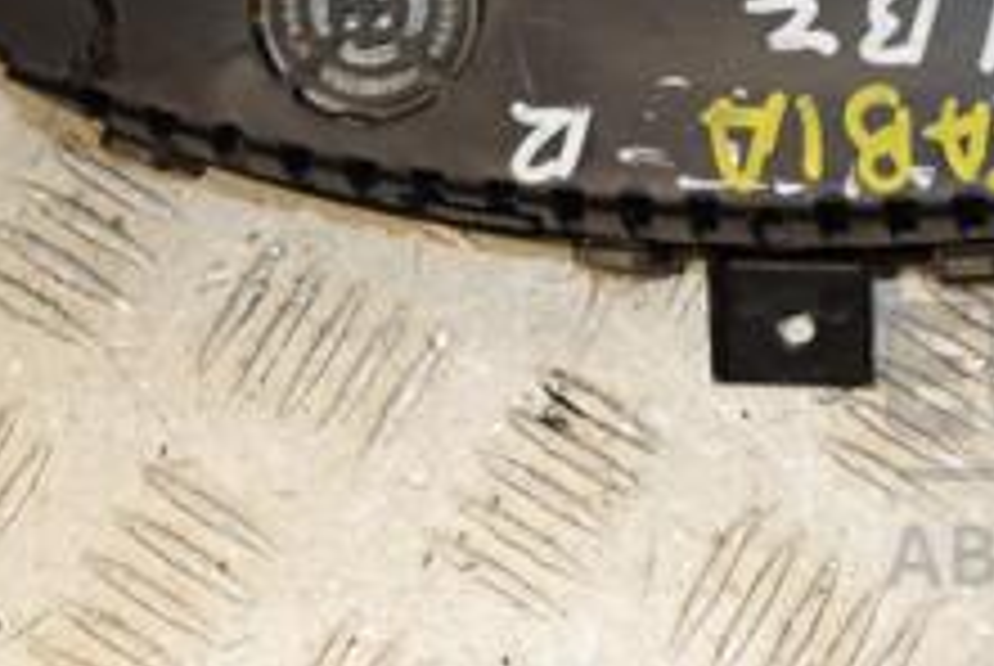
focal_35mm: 122
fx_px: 3373
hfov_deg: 16.6
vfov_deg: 11.0
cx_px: 801
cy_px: -230
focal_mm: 30
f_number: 6.3
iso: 800
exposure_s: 1/200
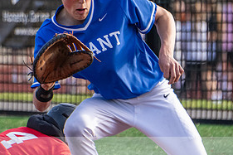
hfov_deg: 1.7
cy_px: 28
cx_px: 80
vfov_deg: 1.1
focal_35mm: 1222
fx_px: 7904
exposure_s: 1/2000
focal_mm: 400
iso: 2200
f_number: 5.6
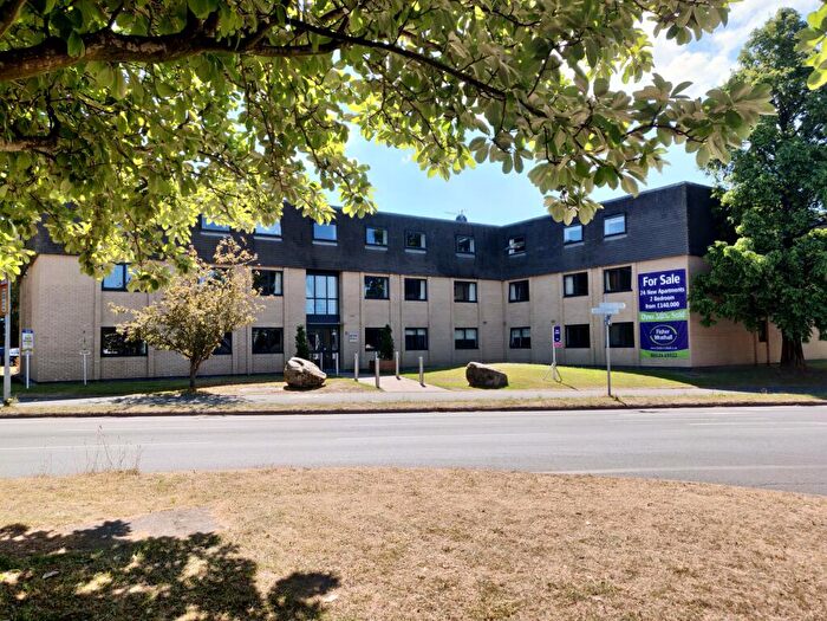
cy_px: 310
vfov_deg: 54.9
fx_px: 597
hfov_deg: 69.4
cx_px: 414
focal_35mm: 25
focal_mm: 4.25
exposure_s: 1/2500
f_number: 1.7
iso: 100
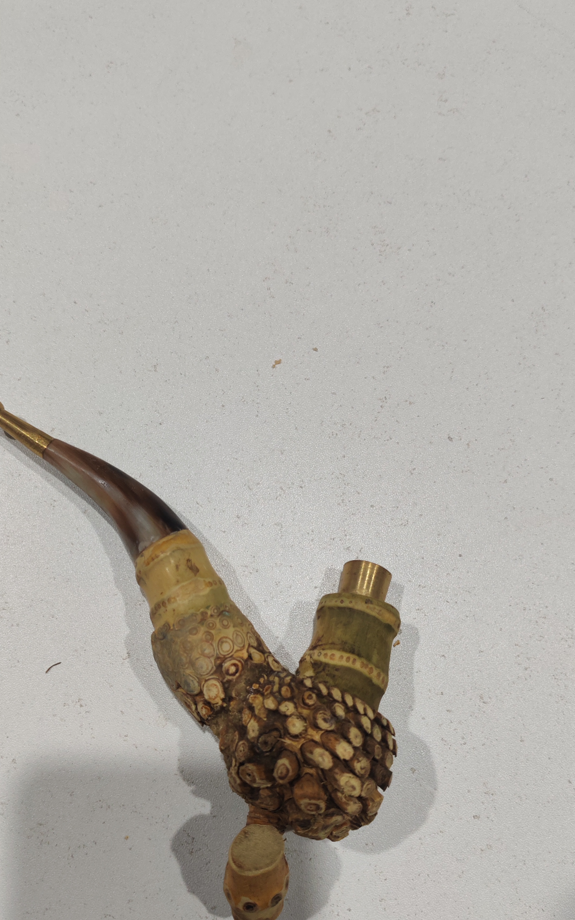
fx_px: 852
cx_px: 243
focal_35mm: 34
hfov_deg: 37.2
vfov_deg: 56.5
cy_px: 527
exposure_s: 1/100
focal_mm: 5.52
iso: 160
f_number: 1.95
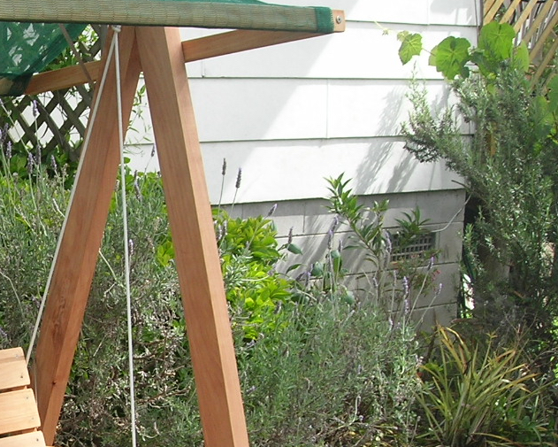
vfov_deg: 16.2
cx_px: -76
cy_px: 376
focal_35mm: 94
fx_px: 1553
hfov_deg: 19.4
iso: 64
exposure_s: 1/142
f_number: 4.8
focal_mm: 7.8
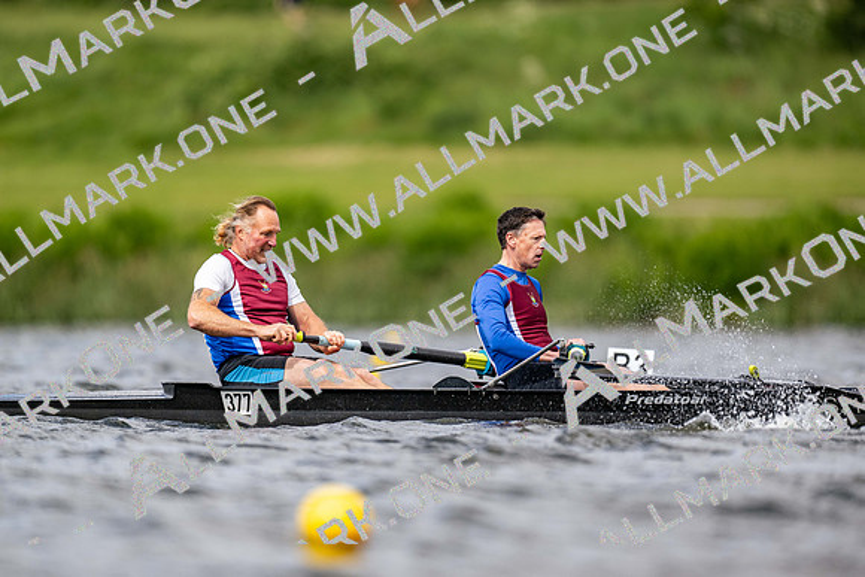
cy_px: 288
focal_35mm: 600
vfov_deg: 2.3
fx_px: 14419
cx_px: 432
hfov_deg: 3.4
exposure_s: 1/2500
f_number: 4
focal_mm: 600
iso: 450
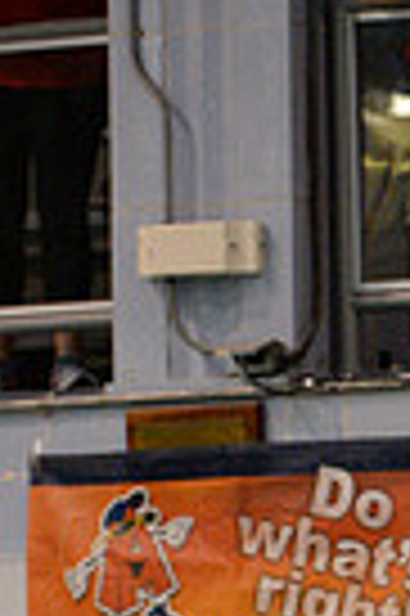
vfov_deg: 4.8
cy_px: 791
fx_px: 7261
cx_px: 1271
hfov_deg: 3.2
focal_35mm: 424
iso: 6400
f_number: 3.5
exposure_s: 1/400
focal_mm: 100
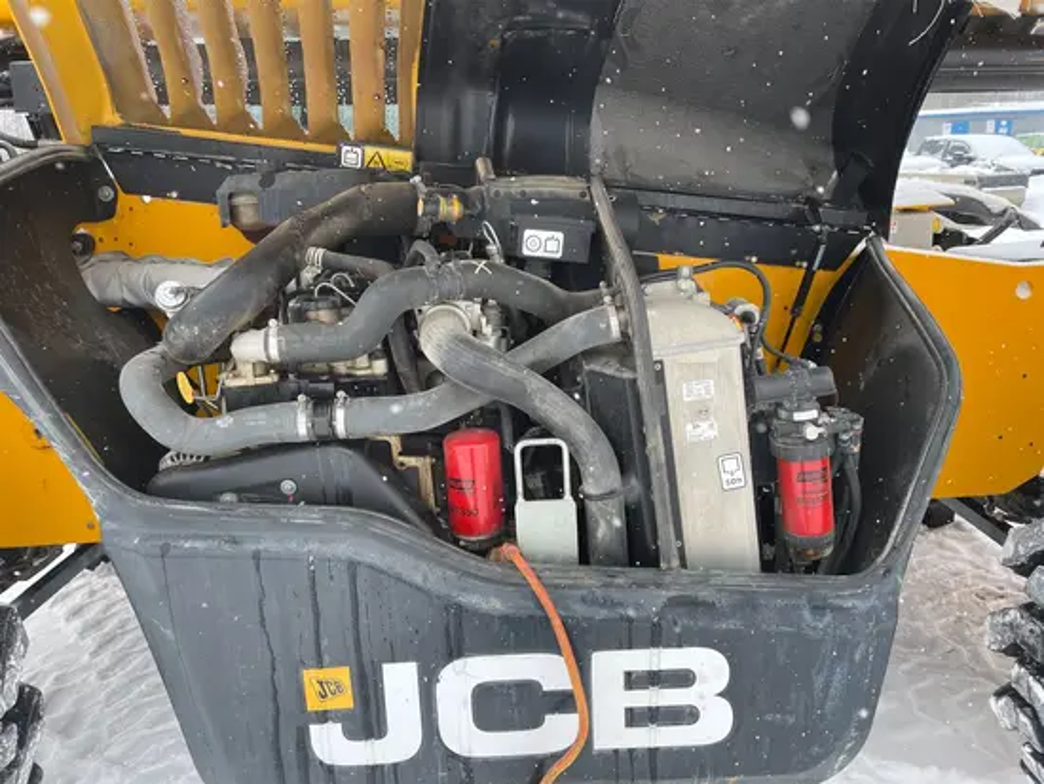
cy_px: 392
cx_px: 522
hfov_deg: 67.3
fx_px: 784
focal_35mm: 26
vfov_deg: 53.1
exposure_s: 1/171
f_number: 1.6
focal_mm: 4.2
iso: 32
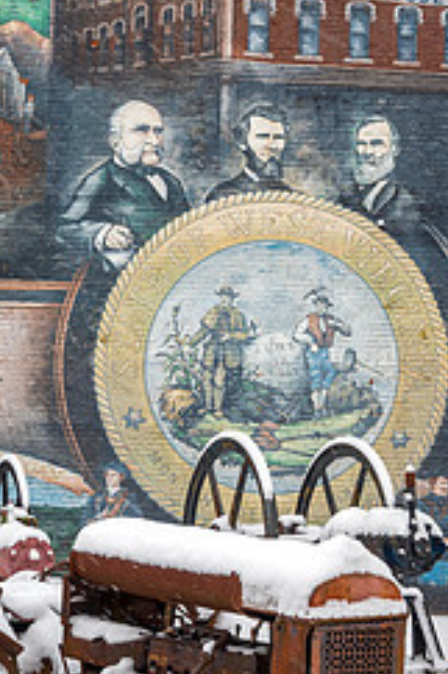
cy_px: 387
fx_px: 1514
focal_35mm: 81
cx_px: 189
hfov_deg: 16.8
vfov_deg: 25.0
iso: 200
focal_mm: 29
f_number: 8
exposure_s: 1/100
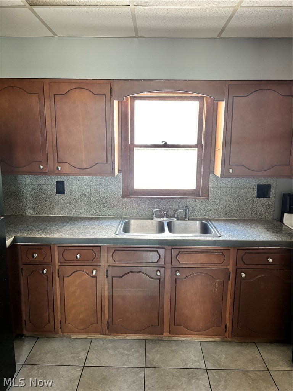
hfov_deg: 53.1
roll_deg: -0.7
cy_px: 196
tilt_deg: -11.6
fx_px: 293
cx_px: 146
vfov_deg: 67.3
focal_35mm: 26
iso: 200
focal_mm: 5.96
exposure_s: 1/60
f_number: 1.6
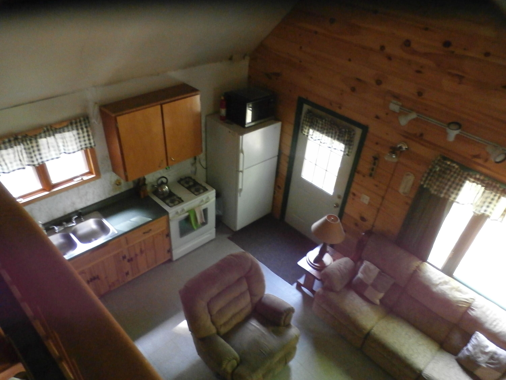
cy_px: 190
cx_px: 253
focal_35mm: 25
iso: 800
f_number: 3
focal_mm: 4.5
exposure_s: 1/20
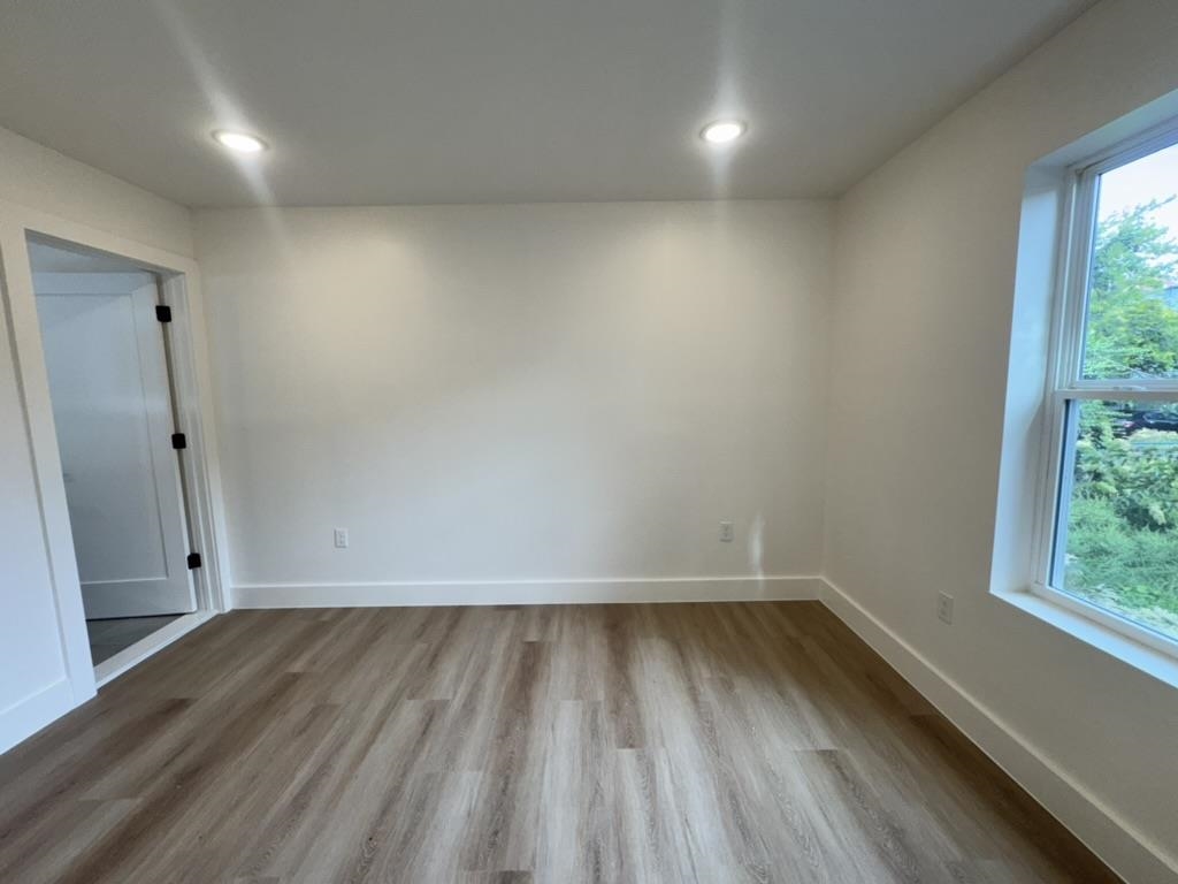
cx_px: 589
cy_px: 442
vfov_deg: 85.7
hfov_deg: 102.1
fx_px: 476
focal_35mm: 14
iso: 64
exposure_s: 1/120
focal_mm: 2.22
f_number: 2.2
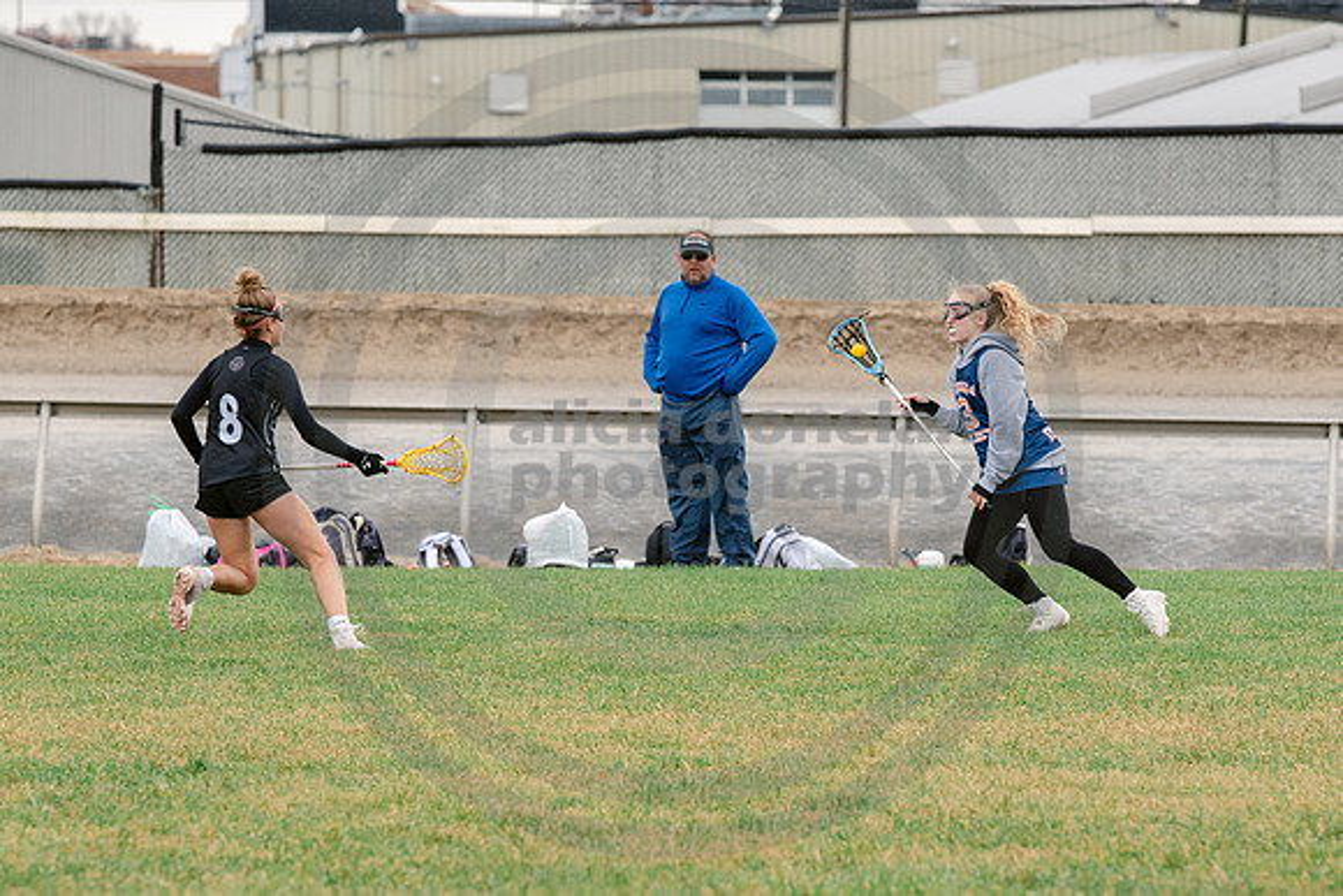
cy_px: 658
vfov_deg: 5.1
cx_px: 803
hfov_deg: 7.7
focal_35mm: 269
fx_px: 10025
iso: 400
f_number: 4.5
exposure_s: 1/1250
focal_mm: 155
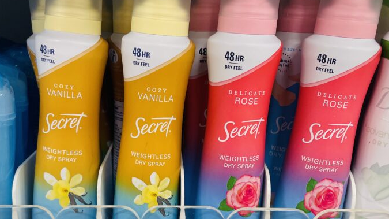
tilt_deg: -21.8
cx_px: 176
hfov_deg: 47.3
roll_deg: -0.3
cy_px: 185
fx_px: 443
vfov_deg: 27.0
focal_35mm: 43
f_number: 1.6
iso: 125
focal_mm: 4.2
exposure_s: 1/120
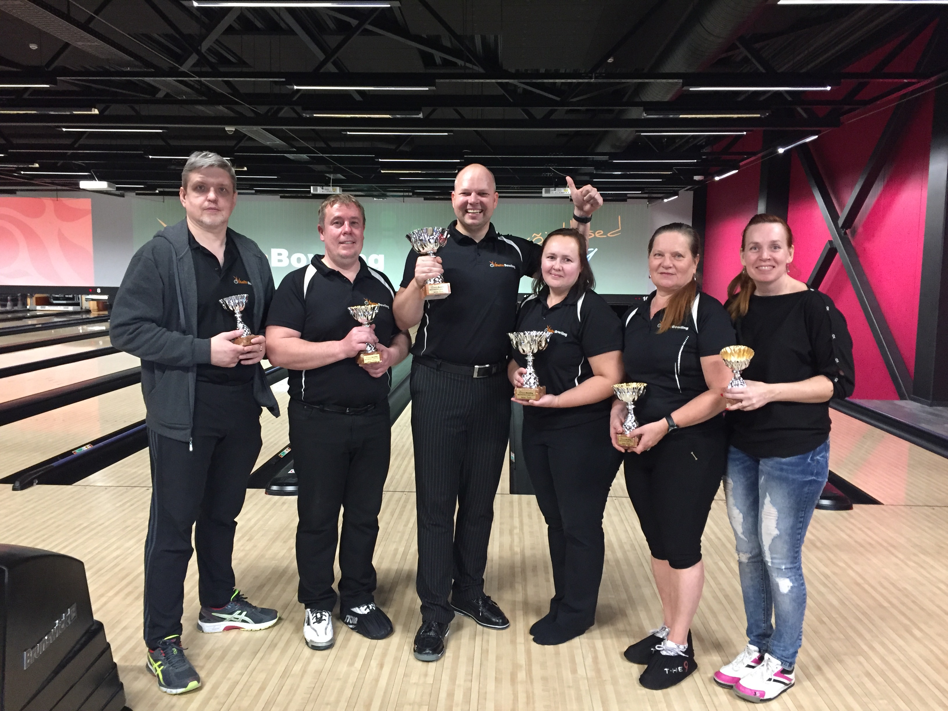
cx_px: 474
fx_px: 794
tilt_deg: -6.0
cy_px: 356
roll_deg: -1.8
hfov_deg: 61.7
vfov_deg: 48.2
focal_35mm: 29
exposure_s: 1/33
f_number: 2.2
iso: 320
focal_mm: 4.15
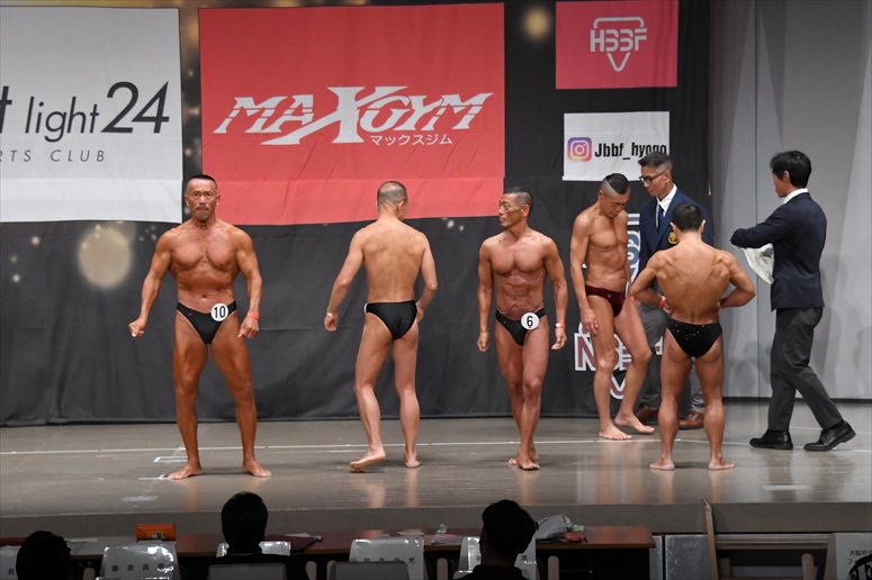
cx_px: 436
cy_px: 290
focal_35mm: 123
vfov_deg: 11.1
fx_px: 2978
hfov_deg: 16.7
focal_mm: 82
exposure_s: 1/400
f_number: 5.6
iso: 5000
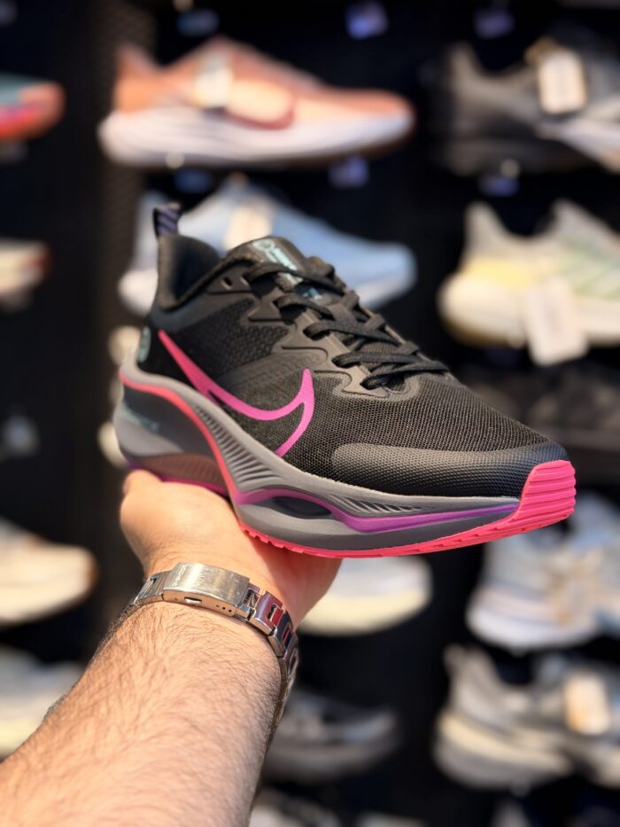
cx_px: 310
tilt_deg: -10.8
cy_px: 414
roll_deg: +2.0
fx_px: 1146
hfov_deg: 30.3
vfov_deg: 39.7
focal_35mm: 48
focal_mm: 6.76
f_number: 1.78
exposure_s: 1/100
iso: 80
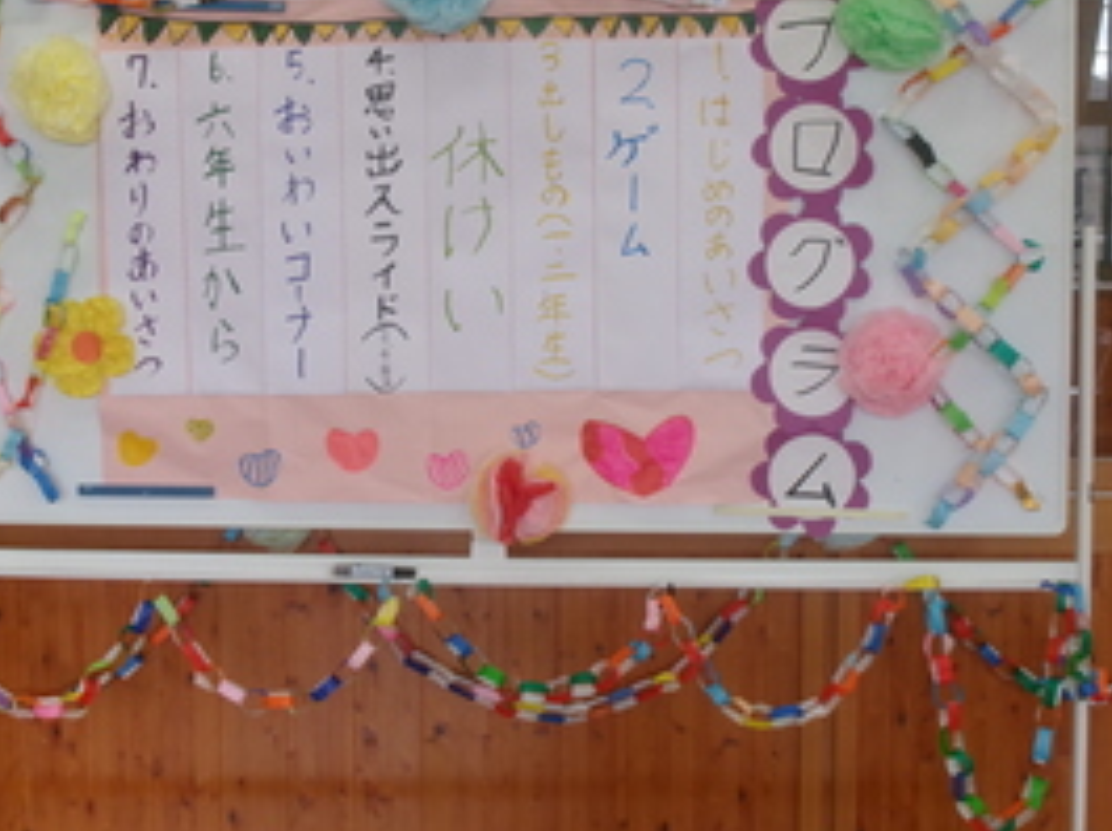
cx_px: 512
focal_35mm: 65
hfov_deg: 29.8
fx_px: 2085
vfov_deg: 22.5
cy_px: 298
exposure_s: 1/34
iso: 126
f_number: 4.7
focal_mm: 7.8
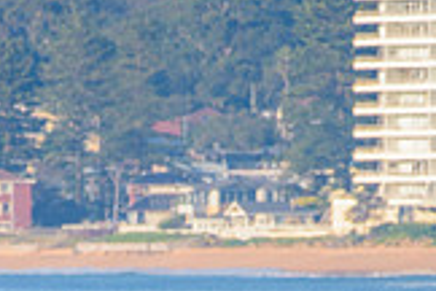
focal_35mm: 1787
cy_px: 465
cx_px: 132
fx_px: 21641
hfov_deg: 1.2
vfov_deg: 0.8
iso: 250
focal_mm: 500
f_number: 5.6
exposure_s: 1/1600
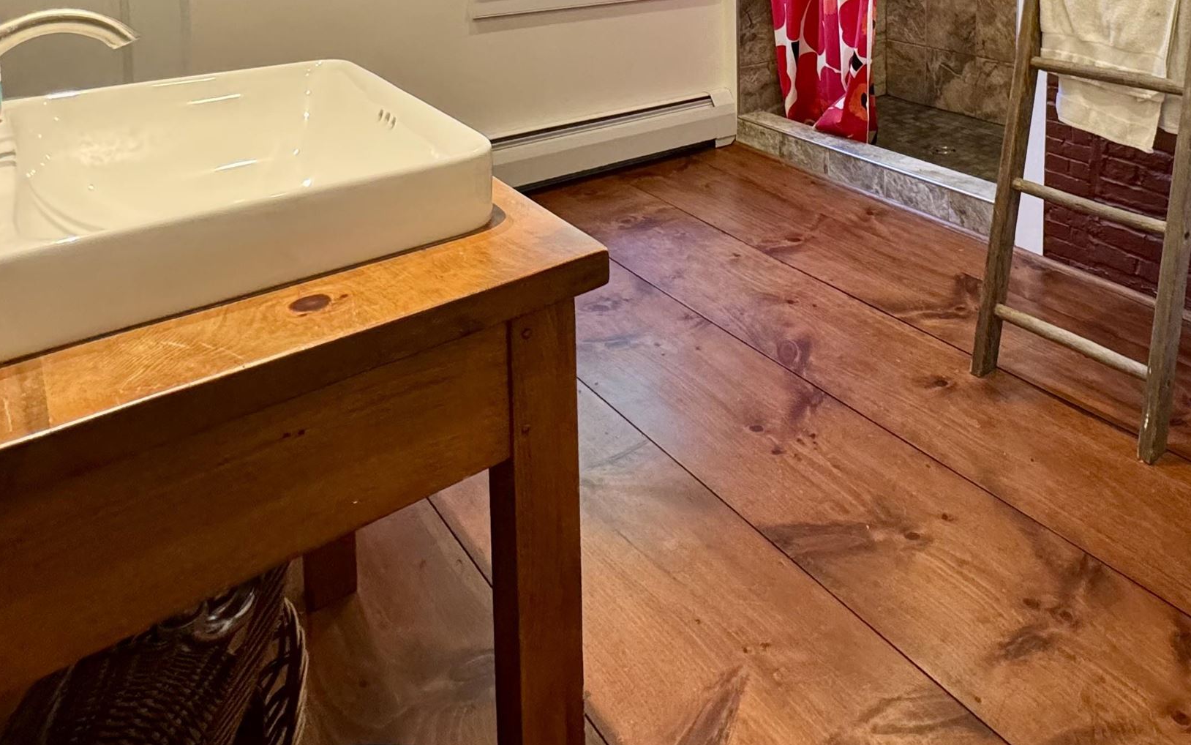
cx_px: 895
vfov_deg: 37.4
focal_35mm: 28
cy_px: -71
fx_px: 909
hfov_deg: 62.6
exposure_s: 1/120
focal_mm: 2.22
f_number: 2.2
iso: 320
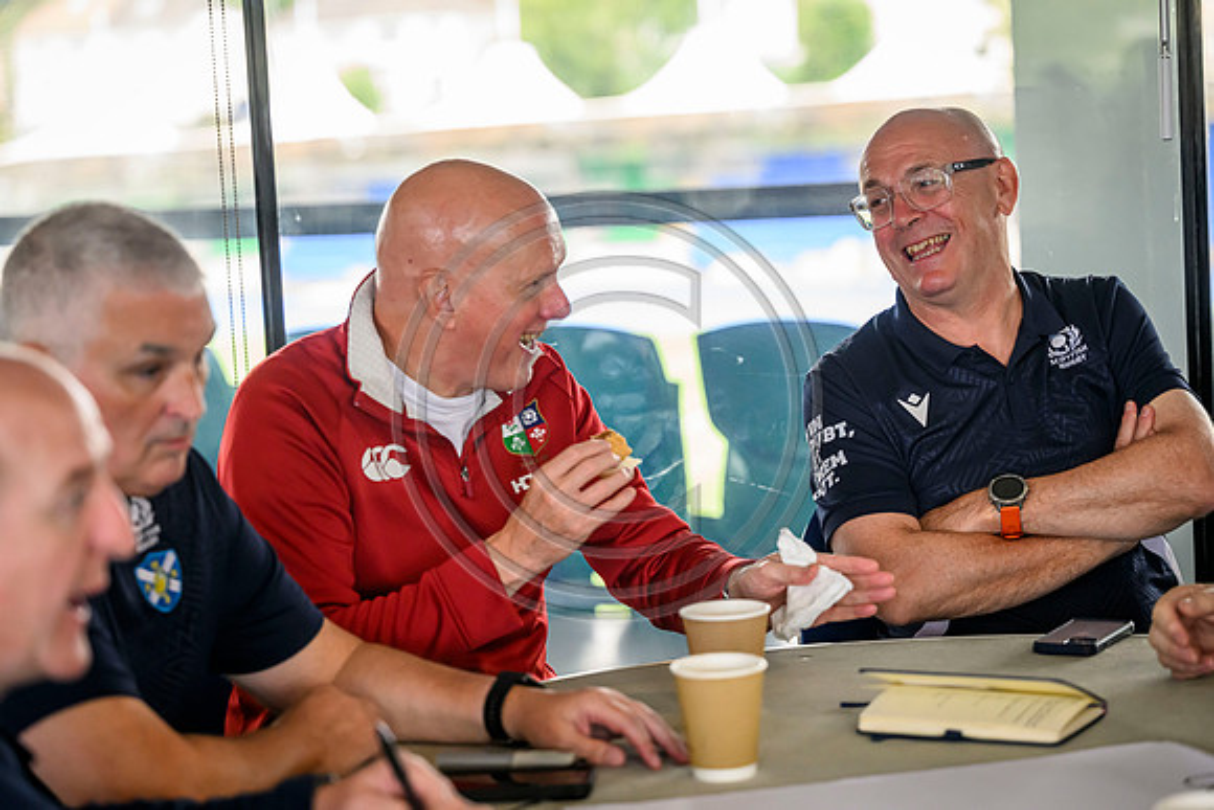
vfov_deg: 14.6
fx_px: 3170
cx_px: 607
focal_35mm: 94
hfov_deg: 21.7
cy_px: 405
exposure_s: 1/800
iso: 2500
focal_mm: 94
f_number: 3.2
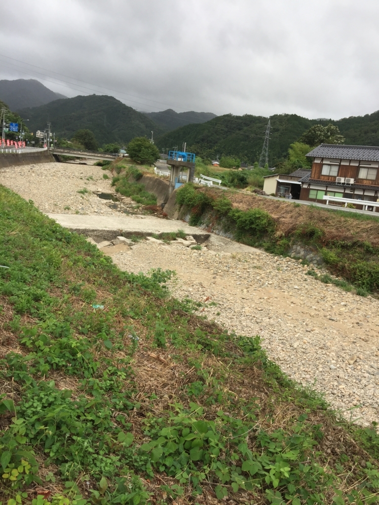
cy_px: 252
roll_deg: -6.0
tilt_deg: -9.8
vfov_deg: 61.7
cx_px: 190
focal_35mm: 29
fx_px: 423
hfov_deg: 48.2
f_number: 2.2
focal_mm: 4.15
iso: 32
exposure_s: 1/434
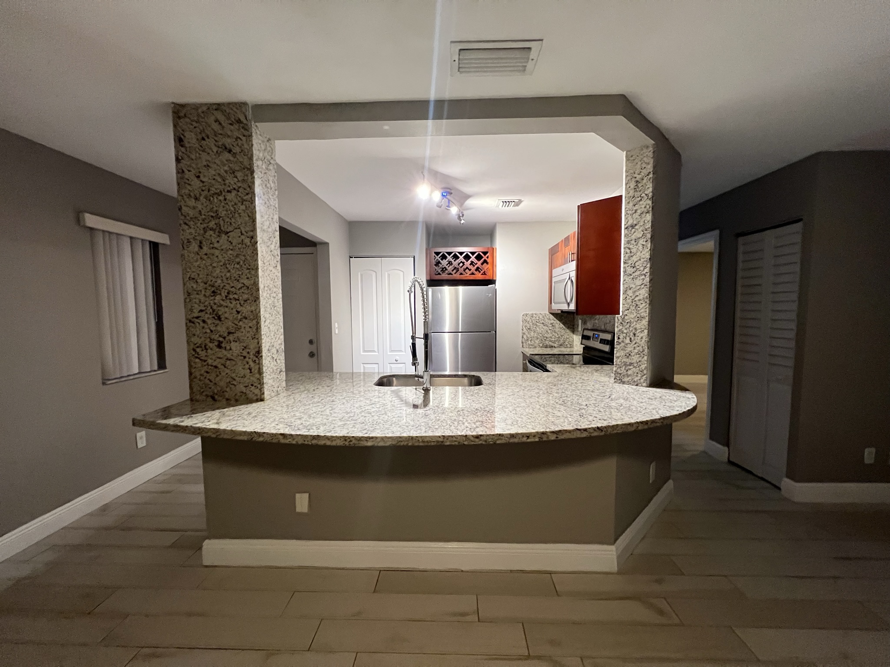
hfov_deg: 106.2
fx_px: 334
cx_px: 445
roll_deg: -0.5
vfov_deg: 89.9
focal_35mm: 13
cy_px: 334
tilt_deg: -4.3
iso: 640
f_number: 1.8
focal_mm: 1.57
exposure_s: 1/60
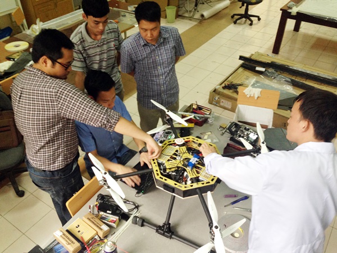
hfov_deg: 55.4
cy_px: 126
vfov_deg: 42.9
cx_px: 168
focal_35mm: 33
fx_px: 321
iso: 160
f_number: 2.4
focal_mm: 4.12
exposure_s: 1/20
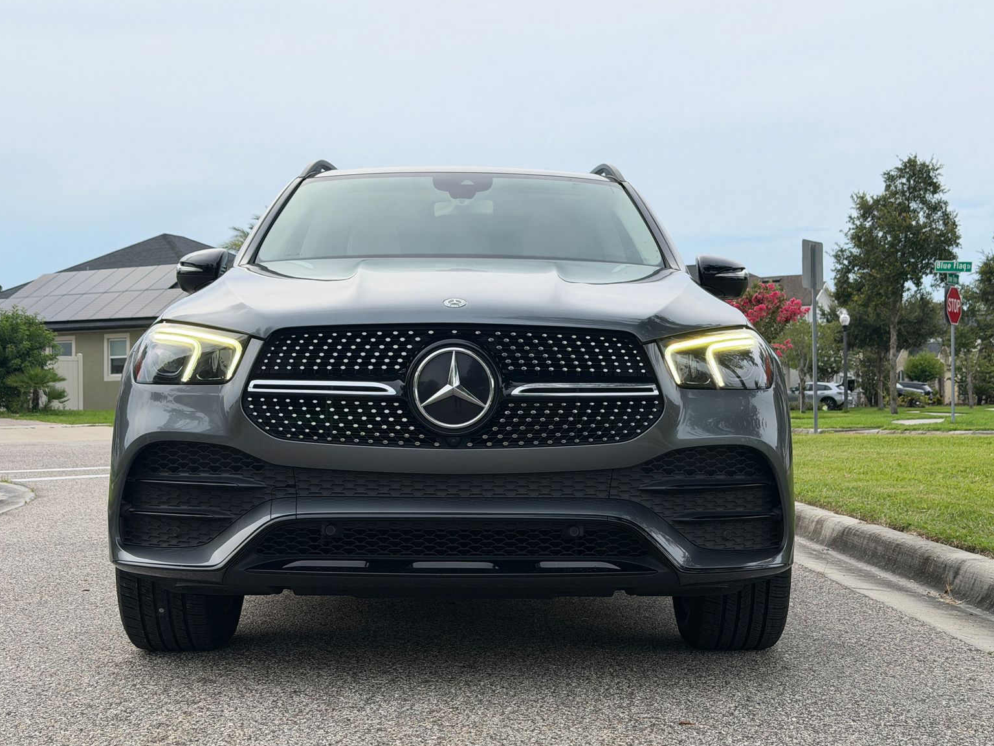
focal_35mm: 50
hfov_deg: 38.2
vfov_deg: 29.1
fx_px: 1436
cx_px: 503
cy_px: 381
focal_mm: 6.76
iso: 64
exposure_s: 1/1070
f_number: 1.78
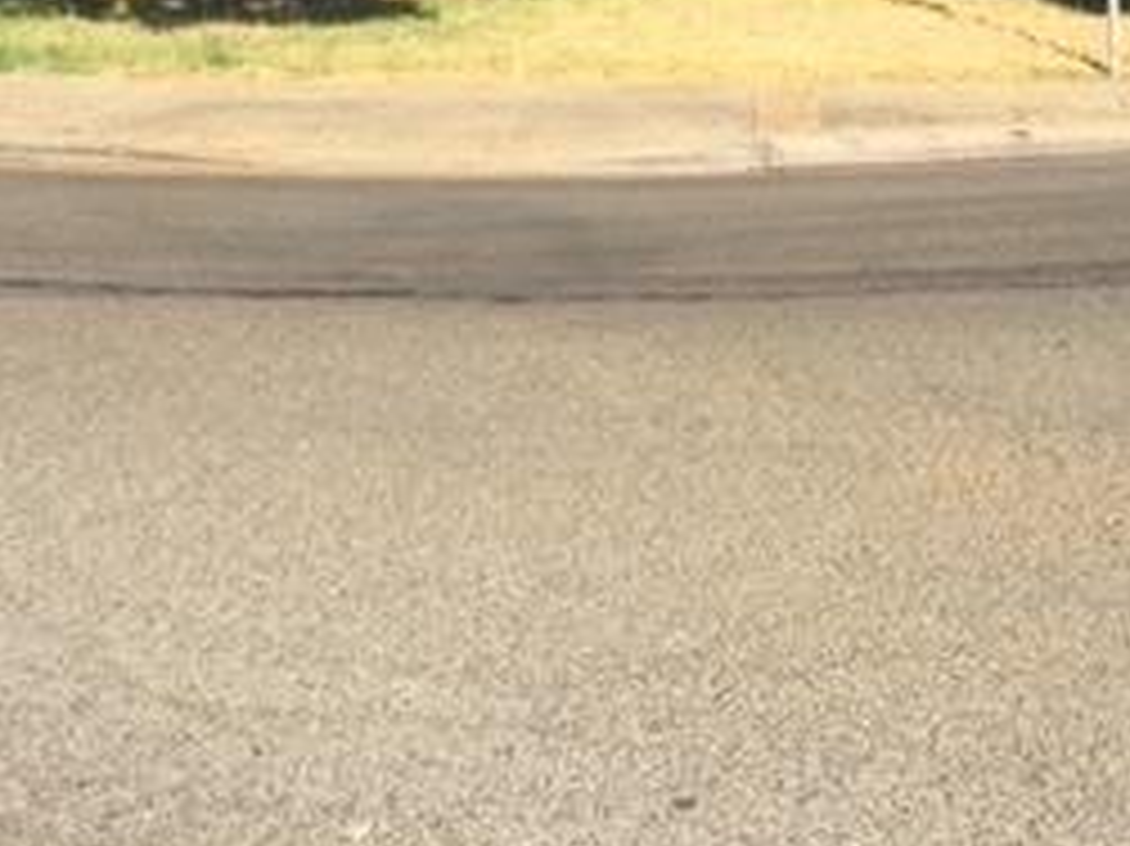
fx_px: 2414
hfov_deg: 26.3
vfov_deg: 18.8
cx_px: 639
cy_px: -180
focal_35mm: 74
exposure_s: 1/1319
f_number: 2.2
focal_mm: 4.15
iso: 32
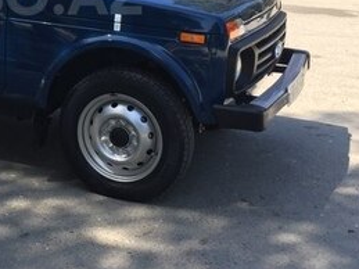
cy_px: -6
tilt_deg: -7.2
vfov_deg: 19.3
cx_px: 0
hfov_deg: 25.1
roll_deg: +0.0
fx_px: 767
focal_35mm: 74
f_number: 2.2
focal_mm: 4.15
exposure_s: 1/682
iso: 32
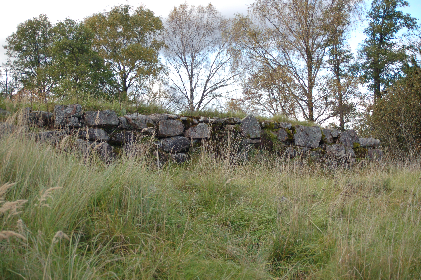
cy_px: 140
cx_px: 210
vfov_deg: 18.9
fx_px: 841
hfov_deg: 28.1
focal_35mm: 72
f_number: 5.6
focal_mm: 48
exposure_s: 1/320
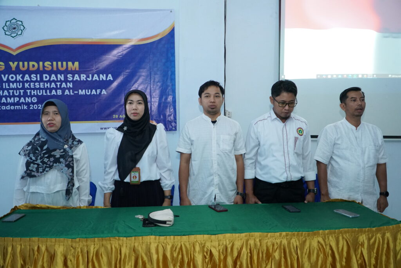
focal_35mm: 32
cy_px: 134
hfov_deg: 59.5
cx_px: 200
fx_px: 351
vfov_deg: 41.7
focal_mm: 21
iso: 2500
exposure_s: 1/80
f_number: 4.5
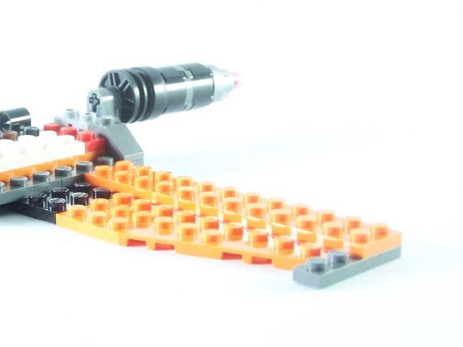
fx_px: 1284
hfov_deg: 20.4
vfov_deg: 15.4
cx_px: 153
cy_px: 149
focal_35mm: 96
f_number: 3.1
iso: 200
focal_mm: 9.3
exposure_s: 1/20
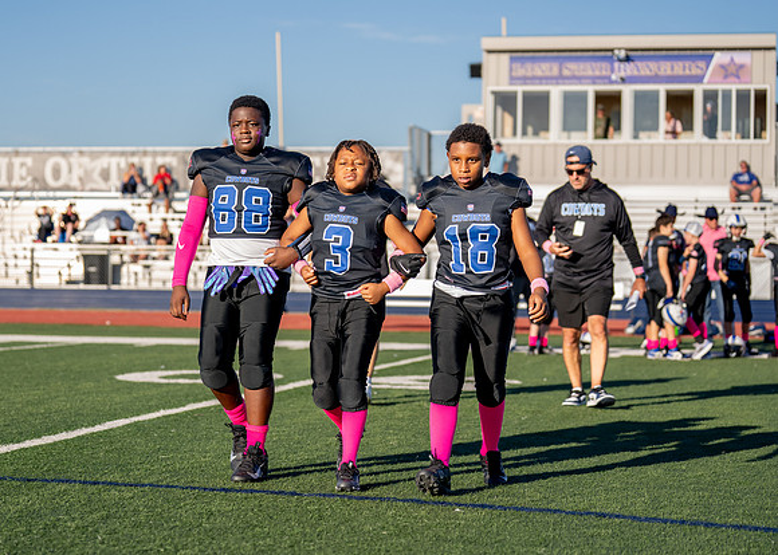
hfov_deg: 23.2
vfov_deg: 16.7
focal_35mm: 86
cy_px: 286
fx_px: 1894
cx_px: 310
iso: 160
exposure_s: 1/1600
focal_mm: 70
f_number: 2.8
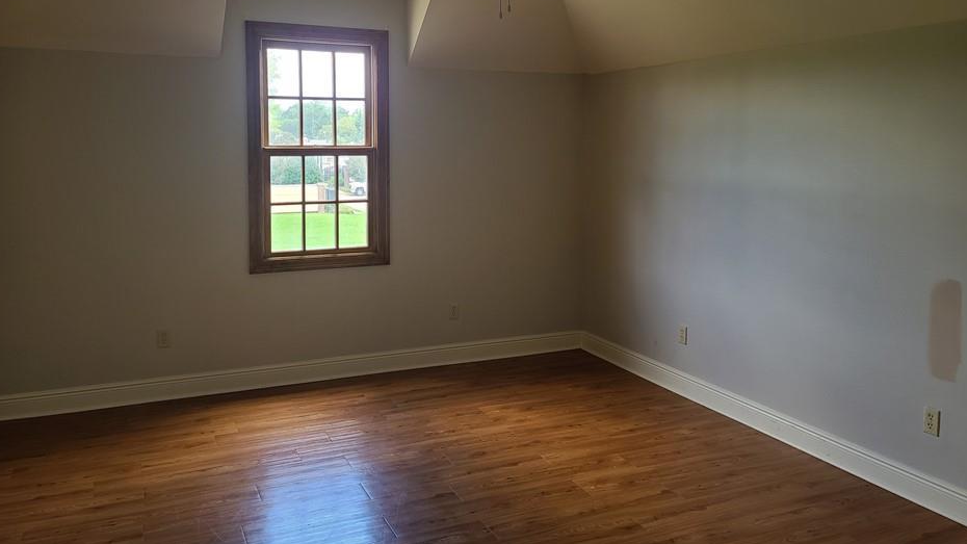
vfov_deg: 38.5
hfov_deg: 64.3
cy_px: 183
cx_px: 474
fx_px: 769
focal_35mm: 30
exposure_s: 1/60
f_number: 1.8
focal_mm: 7
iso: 64
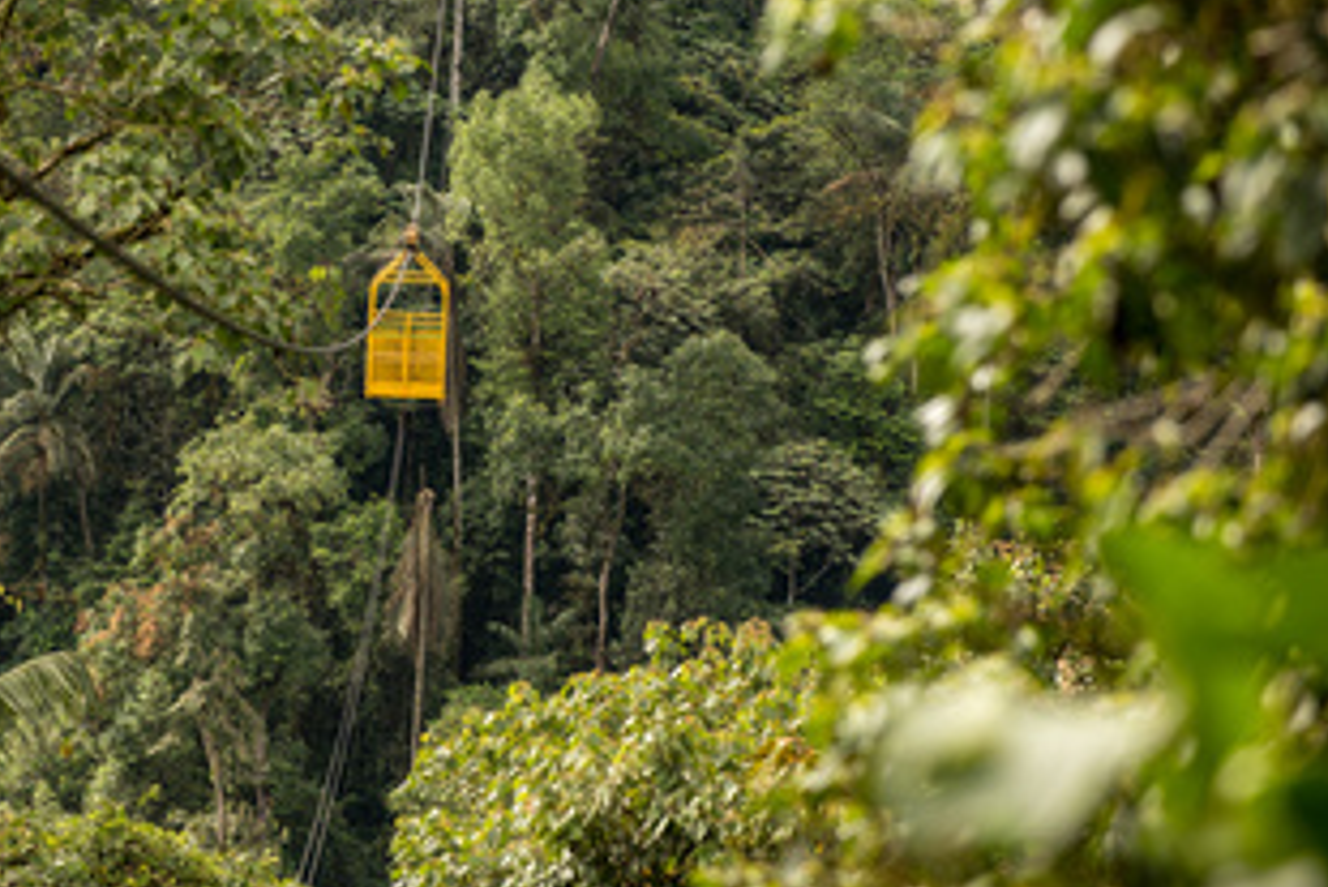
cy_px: 336
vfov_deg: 4.5
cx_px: 401
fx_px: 11293
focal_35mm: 306
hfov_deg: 6.7
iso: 100
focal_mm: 200
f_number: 5
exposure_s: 1/250
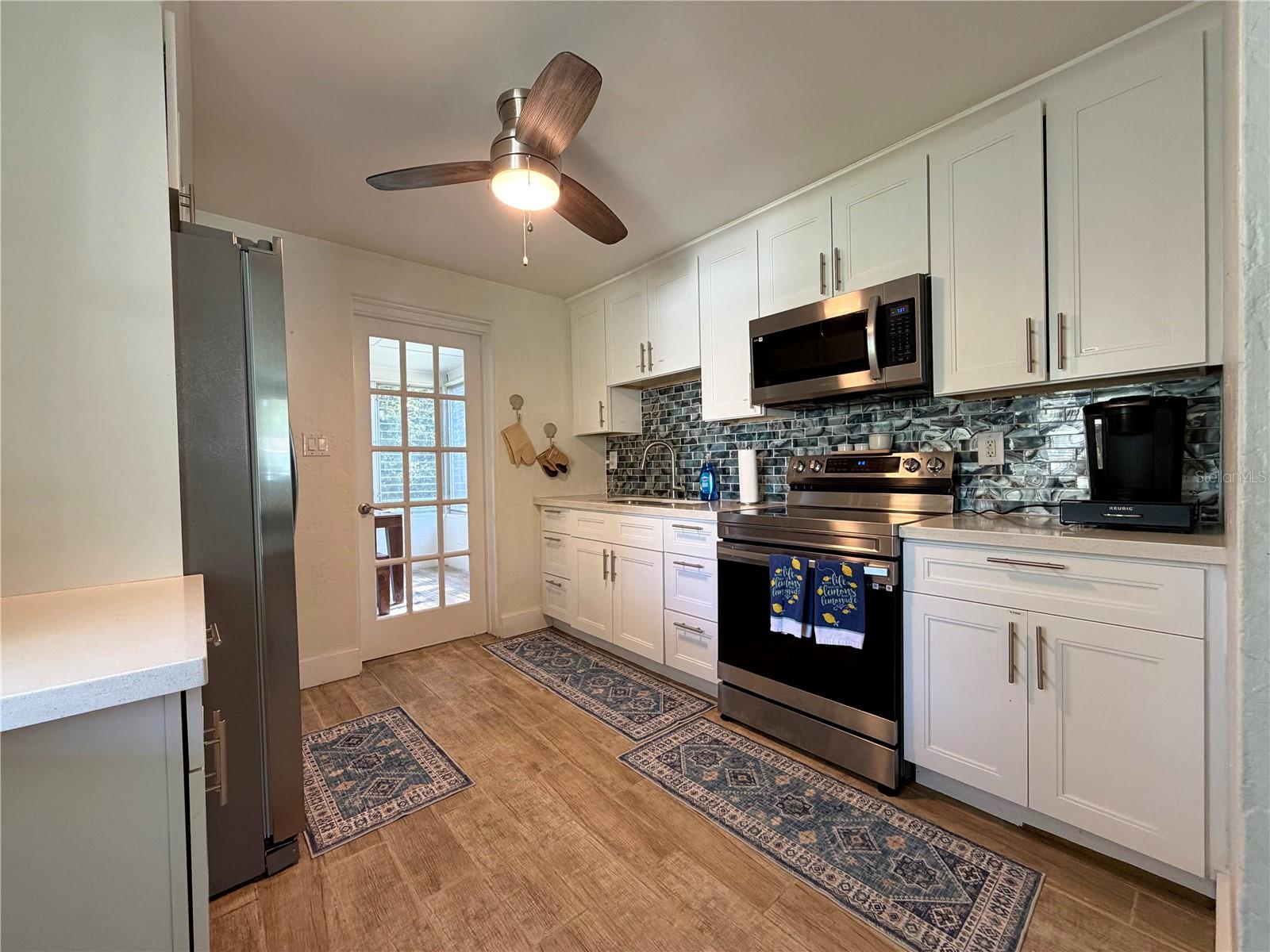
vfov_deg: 85.7
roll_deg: +1.5
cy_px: 476
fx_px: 514
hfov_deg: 102.1
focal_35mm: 14
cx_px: 635
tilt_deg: -0.8
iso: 250
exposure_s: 1/60
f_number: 2.2
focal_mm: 2.22
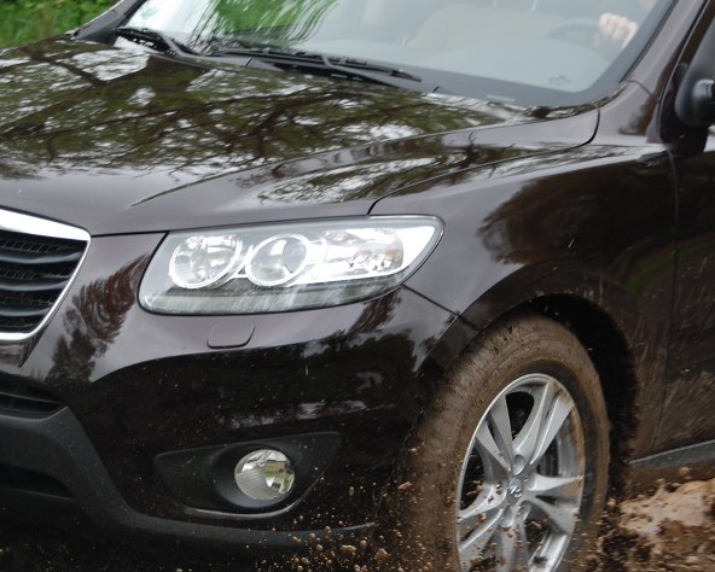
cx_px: 251
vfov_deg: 10.6
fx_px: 3091
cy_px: 278
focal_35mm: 146
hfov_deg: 13.2
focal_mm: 60
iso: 400
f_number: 5.3
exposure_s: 1/400
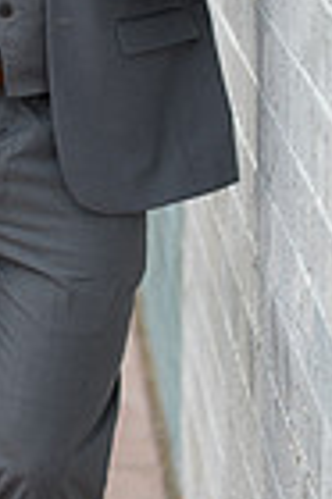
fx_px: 4021
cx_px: -43
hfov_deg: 4.7
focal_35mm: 290
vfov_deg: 7.1
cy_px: 43
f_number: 2.8
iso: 250
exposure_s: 1/1250
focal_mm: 90
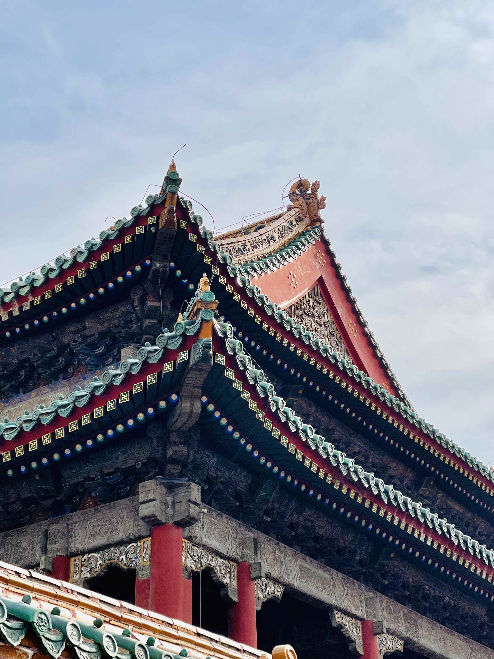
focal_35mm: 64
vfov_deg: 30.3
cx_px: 247
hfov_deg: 22.9
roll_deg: +0.7
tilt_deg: +29.0
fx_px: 1218
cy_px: 330
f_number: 2.2
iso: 32
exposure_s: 1/2732
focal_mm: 7.5
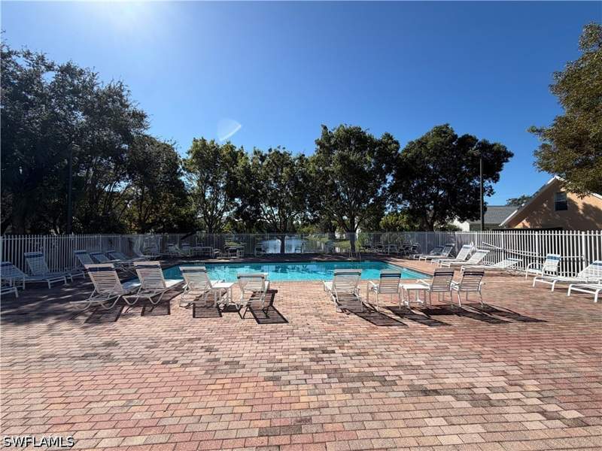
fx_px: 243
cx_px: 301
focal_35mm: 14
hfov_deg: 102.1
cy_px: 226
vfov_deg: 85.7
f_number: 2.2
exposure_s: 1/820
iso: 20
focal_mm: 2.22
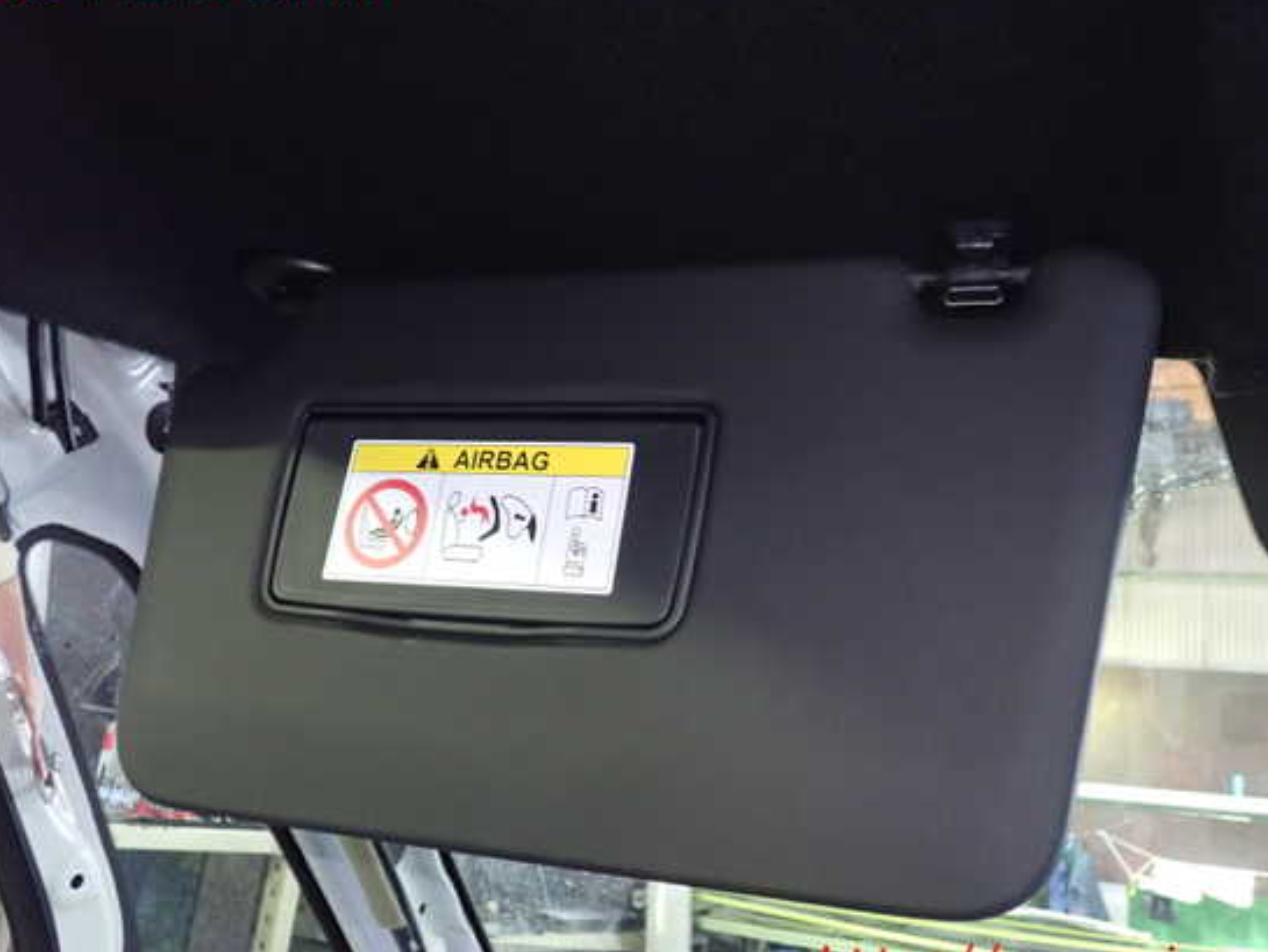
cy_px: 475
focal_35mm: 33
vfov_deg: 43.0
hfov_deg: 55.3
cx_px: 649
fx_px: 1209
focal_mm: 5.4
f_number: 2.3
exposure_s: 1/25
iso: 800
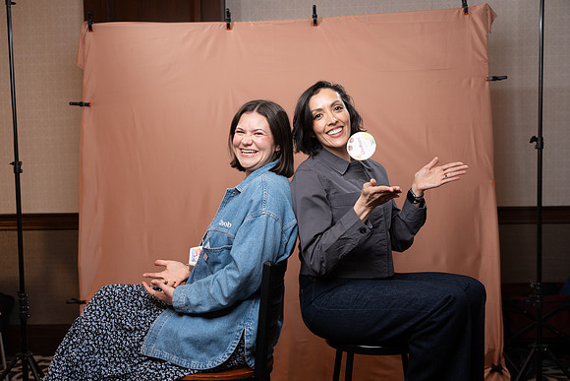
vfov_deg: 31.9
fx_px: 665
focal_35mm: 42
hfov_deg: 46.4
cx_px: 285
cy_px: 190
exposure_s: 1/160
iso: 320
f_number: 4
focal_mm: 42
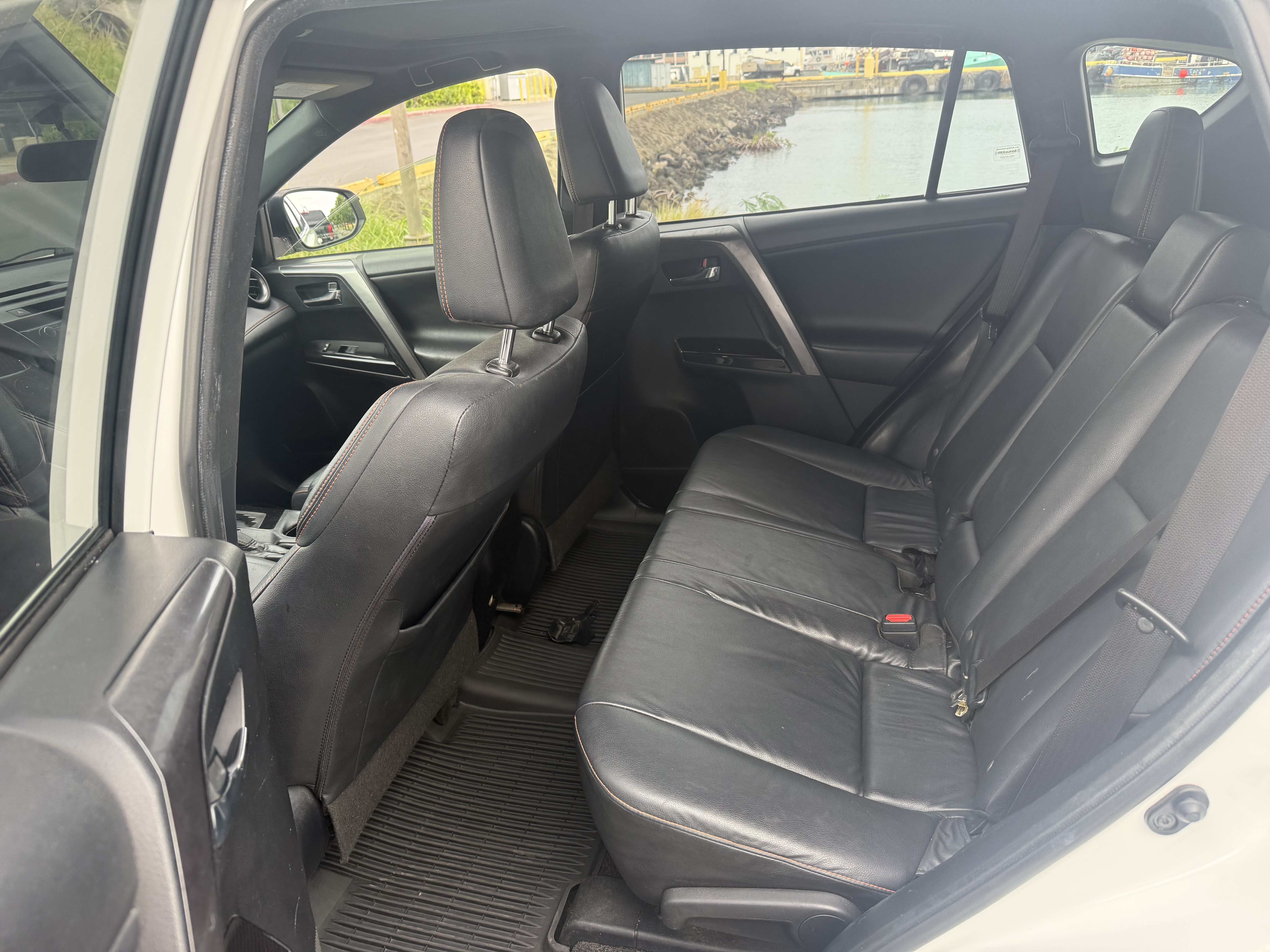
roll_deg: +3.6
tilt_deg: -22.7
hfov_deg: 71.6
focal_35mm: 24
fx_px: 881
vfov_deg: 56.8
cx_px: 635
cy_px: 476
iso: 125
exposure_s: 1/243
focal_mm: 6.76
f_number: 1.78
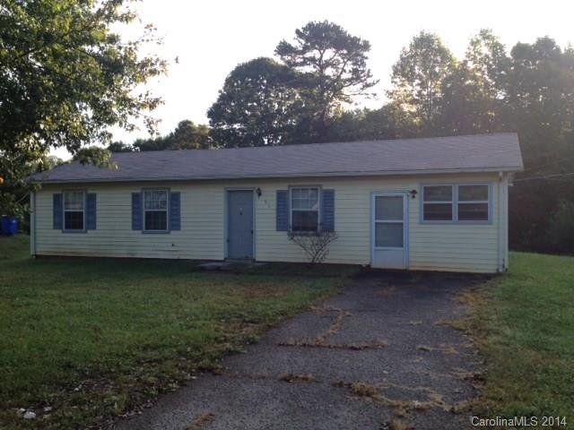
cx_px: 287
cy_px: 215
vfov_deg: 40.7
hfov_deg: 52.6
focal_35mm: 35
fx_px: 580
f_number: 2.4
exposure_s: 1/250
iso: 50
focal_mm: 4.28
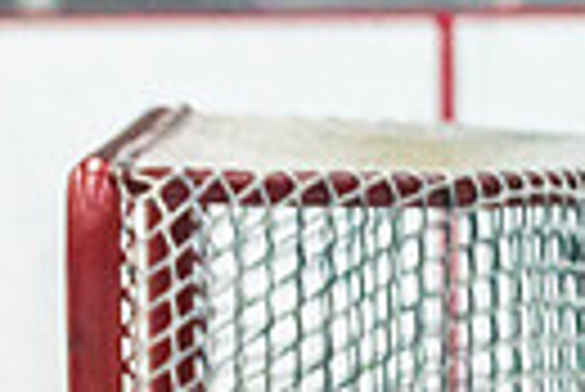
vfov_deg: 1.9
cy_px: 968
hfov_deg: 2.8
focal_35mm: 739
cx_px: -799
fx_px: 12022
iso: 3200
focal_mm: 137
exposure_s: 1/1000
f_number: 2.8
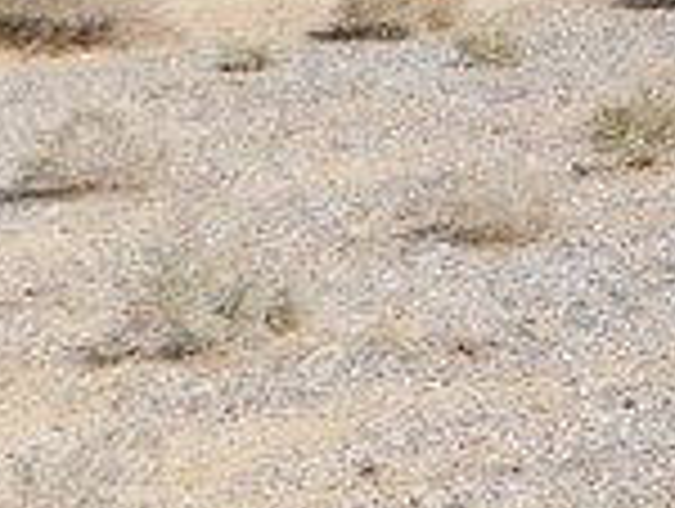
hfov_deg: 9.6
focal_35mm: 157
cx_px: 2052
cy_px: -139
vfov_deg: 9.3
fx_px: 3066
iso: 125
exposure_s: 1/640
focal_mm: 4
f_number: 6
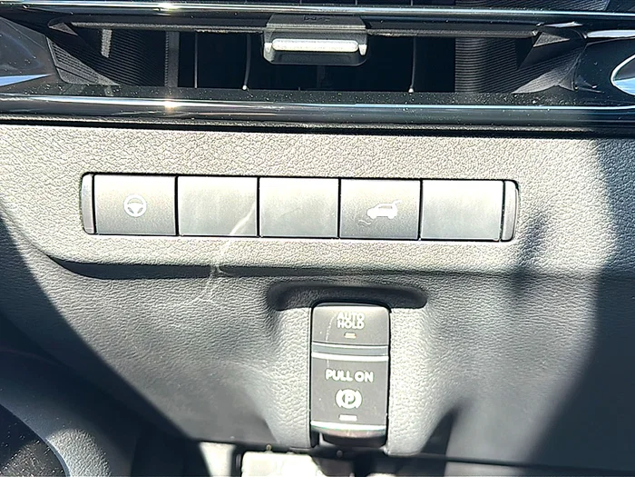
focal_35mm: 36
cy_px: 238
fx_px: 660
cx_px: 318
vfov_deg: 39.7
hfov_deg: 51.4
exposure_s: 1/221
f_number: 1.78
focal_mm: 6.86
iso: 64
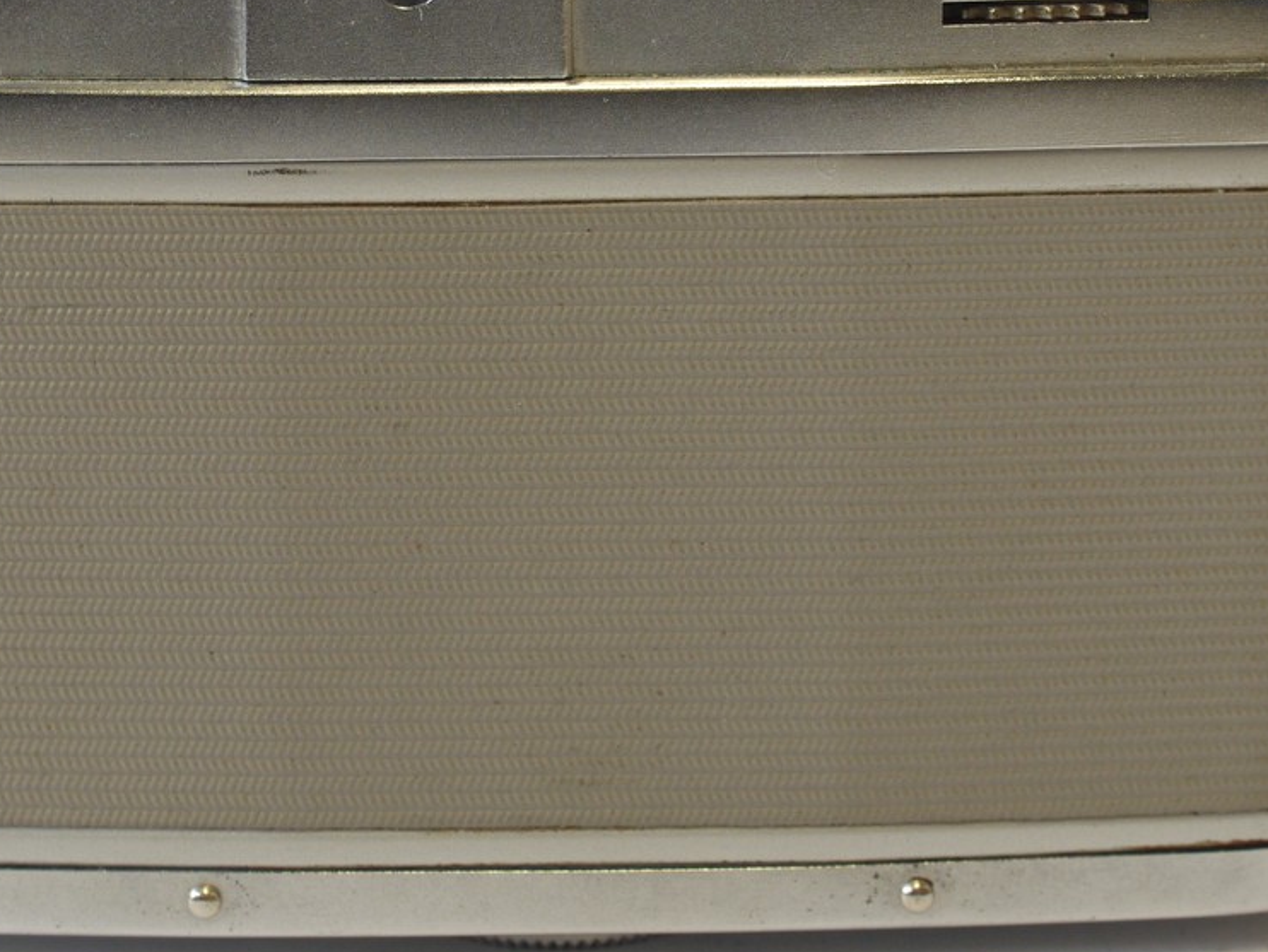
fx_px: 3554
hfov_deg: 20.2
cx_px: 535
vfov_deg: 15.2
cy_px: 350
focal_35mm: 97
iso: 400
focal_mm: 30
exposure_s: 1/40
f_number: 7.1
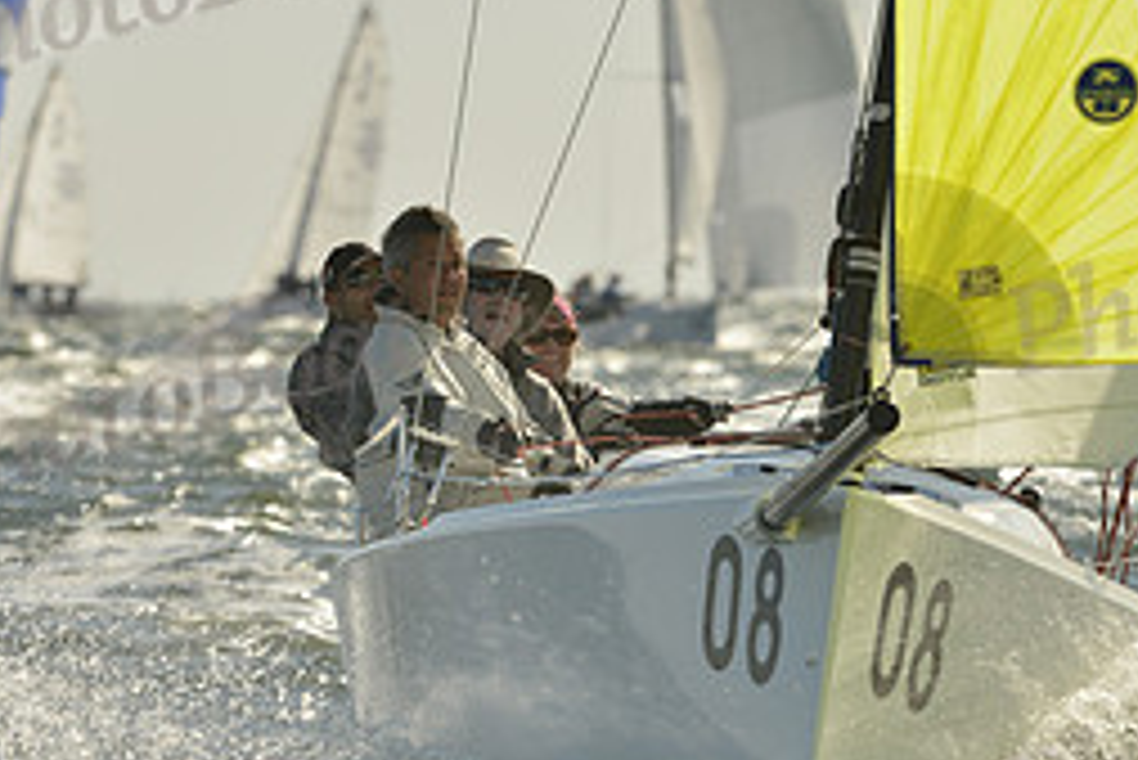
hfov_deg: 3.3
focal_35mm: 620
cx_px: 778
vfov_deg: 2.2
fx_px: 19609
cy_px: 555
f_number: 7.1
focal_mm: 270
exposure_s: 1/1600
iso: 280
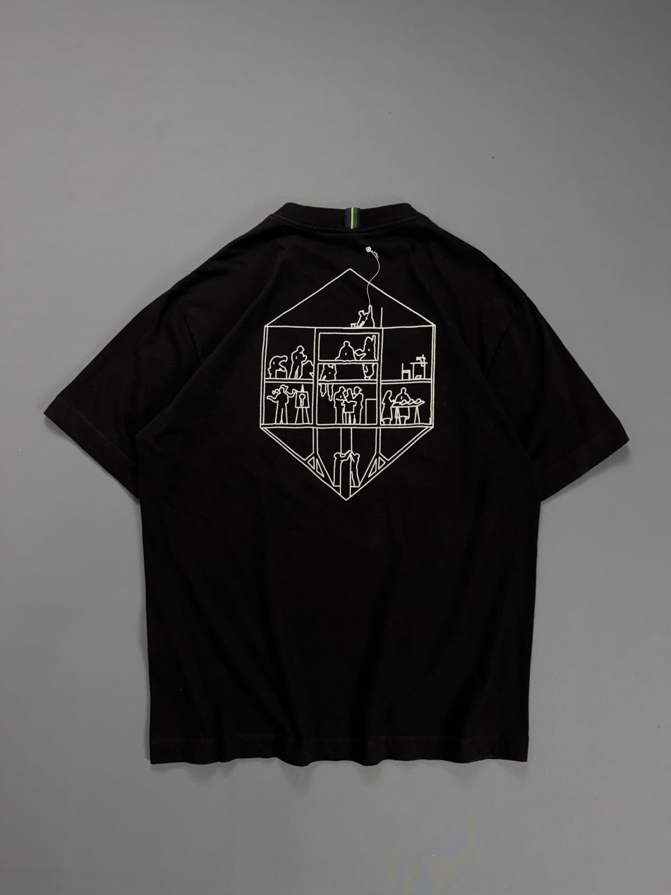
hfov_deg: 56.8
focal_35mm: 24
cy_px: 448
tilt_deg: -87.6
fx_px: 620
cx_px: 336
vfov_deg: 71.6
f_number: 1.78
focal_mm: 6.76
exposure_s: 1/120
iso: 200
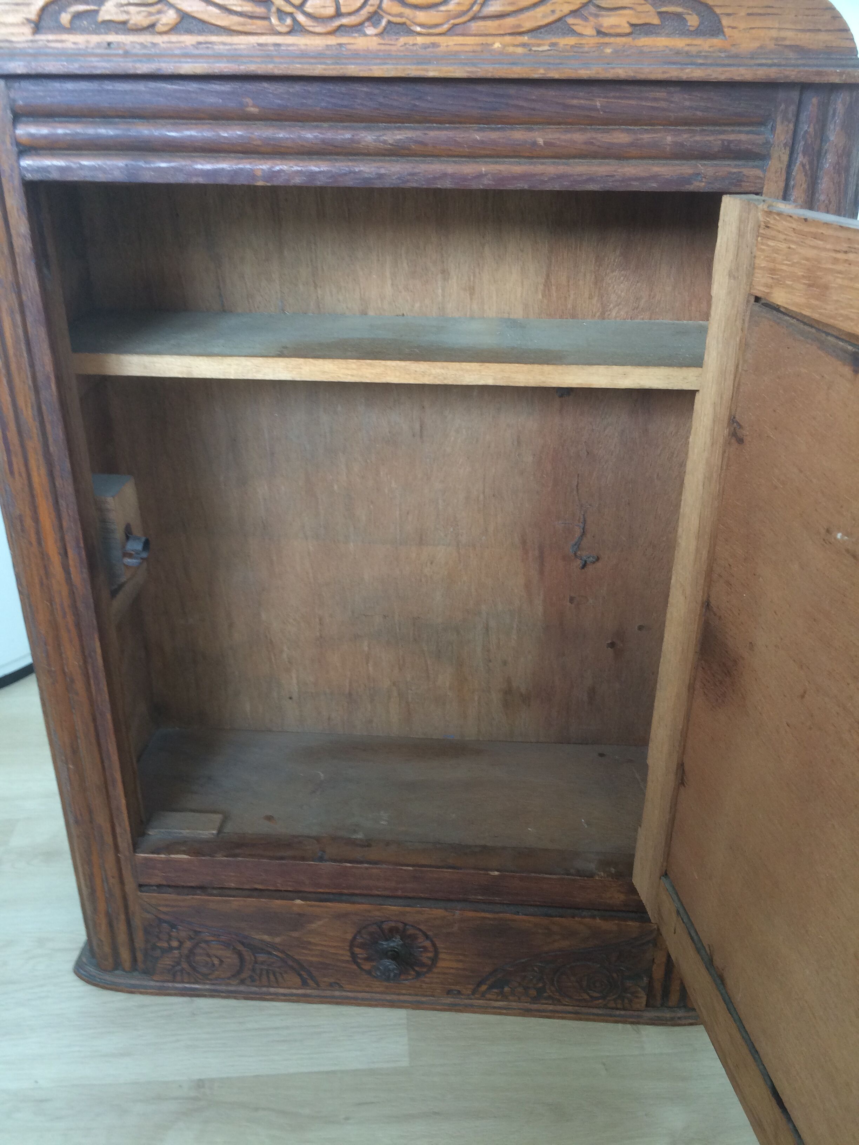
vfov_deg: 61.7
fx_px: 960
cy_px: 572
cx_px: 430
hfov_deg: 48.2
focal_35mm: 29
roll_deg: +0.7
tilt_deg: -26.2
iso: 80
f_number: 2.2
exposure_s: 1/33
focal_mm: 4.15
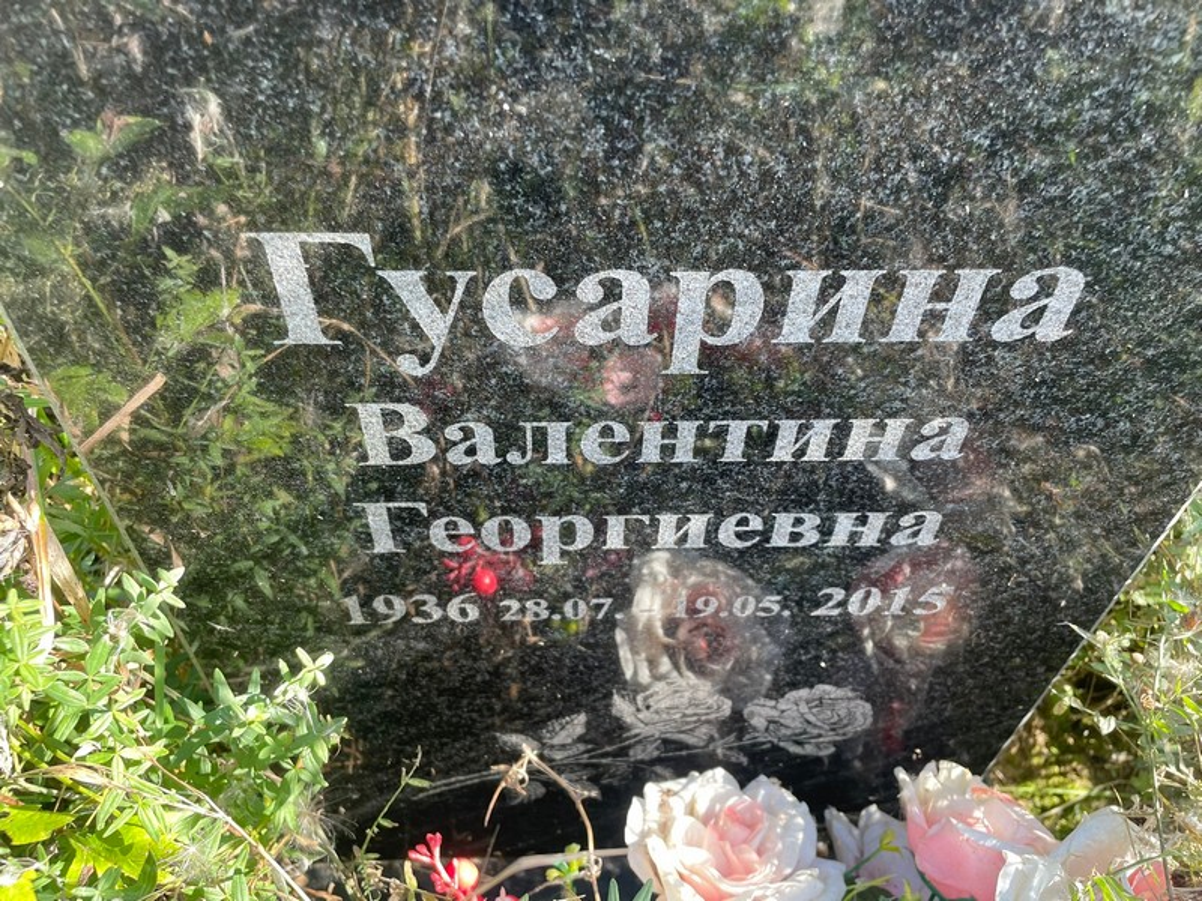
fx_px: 903
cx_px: 601
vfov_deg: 53.1
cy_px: 450
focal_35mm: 26
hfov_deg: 67.3
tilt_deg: -47.1
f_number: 1.6
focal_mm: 4.2
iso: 32
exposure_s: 1/131
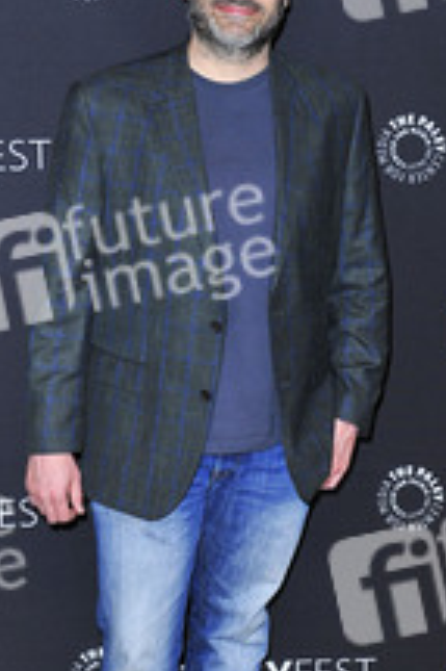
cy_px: 415
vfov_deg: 21.0
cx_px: 207
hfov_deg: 14.1
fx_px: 1805
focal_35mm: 97
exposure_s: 1/320
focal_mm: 52
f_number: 4.5
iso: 500
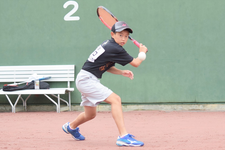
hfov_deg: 16.1
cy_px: 75
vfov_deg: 10.7
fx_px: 797
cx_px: 112
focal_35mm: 128
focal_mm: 85
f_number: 4.5
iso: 1250
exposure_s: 1/1250
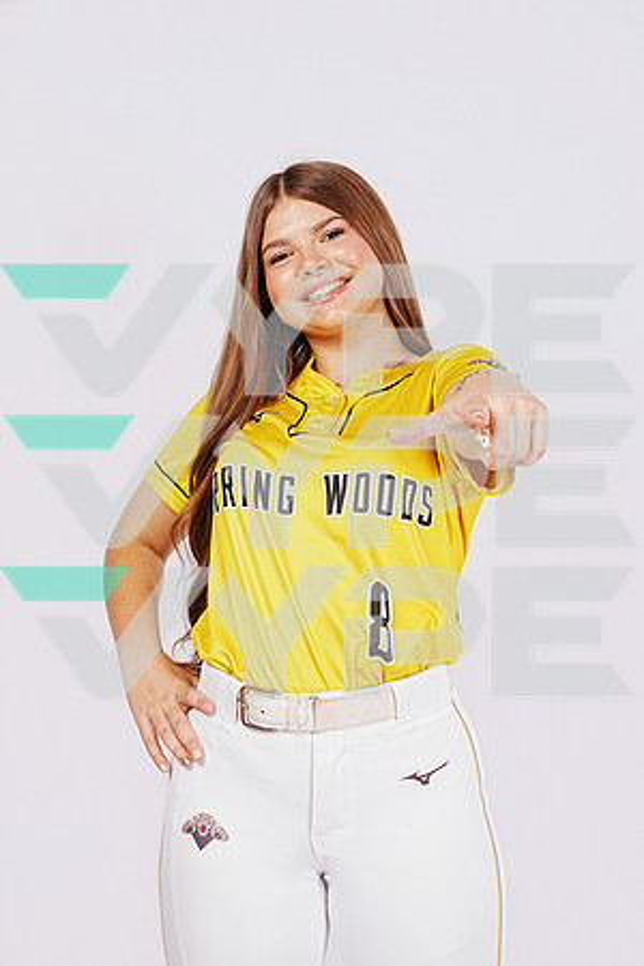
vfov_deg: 28.8
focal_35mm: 70
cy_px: 483
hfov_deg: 19.5
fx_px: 1878
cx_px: 322
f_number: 9
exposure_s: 1/125
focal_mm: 70
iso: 400
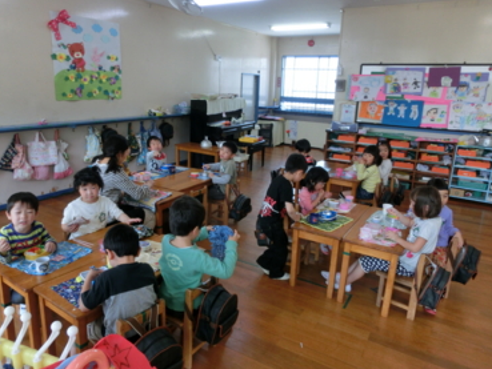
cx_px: 228
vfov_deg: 53.1
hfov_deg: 67.2
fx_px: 370
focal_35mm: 26
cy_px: 175
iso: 100
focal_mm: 4.24
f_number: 3
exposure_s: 1/125
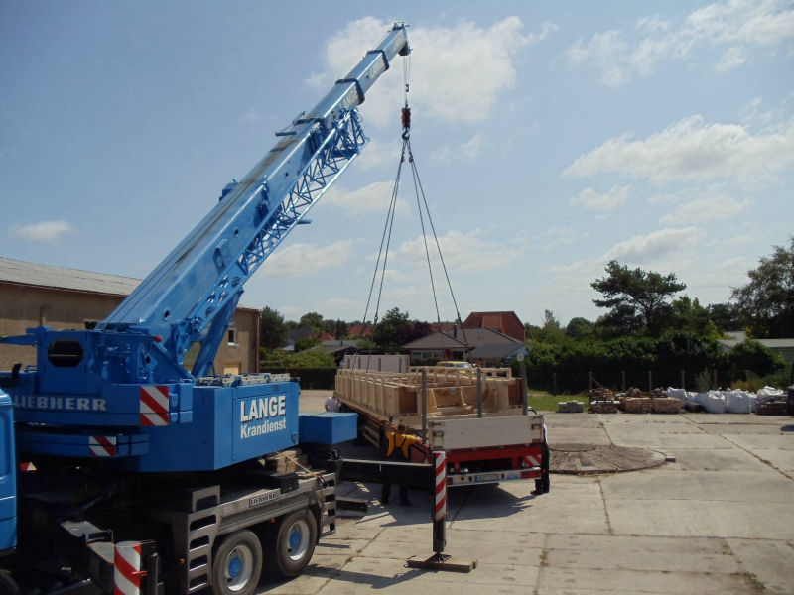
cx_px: 397
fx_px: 1009
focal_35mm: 44
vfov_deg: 32.9
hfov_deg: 42.9
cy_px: 298
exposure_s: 1/500
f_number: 7.1
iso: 80
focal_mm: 6
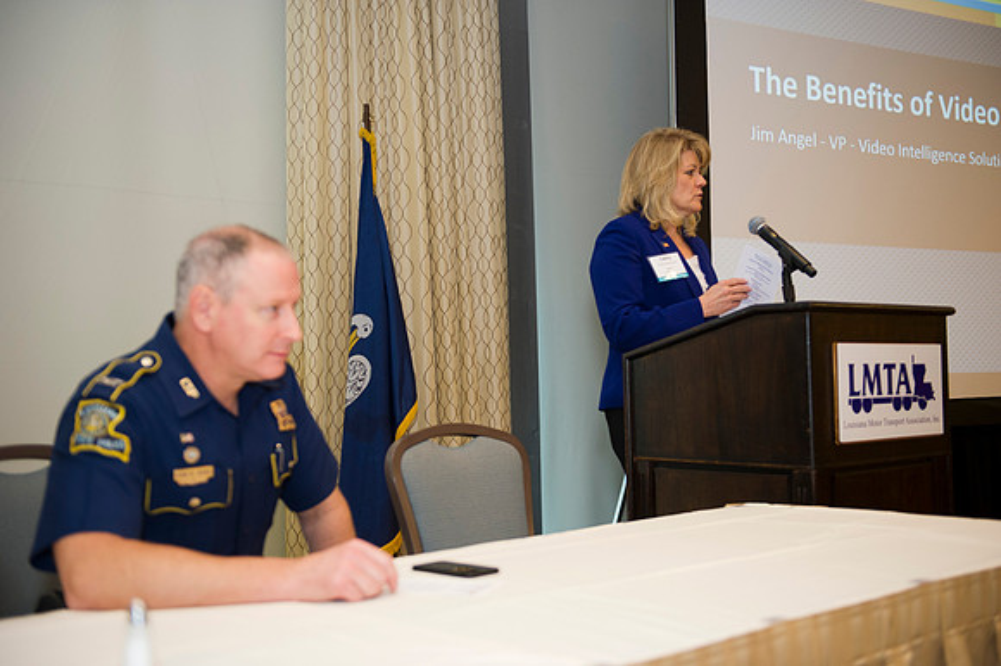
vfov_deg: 31.9
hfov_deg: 46.4
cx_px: 500
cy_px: 333
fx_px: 1167
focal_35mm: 42
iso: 1600
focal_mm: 42
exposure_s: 1/160
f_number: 2.8
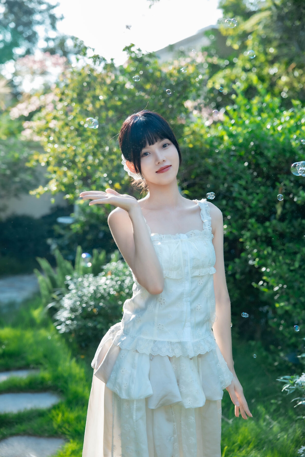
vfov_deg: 37.5
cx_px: 152
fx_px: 673
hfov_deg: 25.5
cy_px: 228
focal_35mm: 53
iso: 200
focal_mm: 52
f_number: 2.8
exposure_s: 1/320
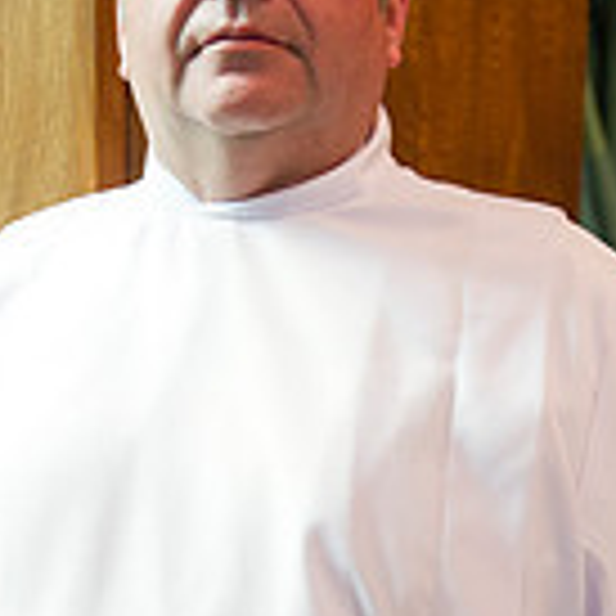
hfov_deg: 14.9
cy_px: 540
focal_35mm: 117
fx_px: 2356
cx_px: 272
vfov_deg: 14.8
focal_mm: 42
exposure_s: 1/100
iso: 2000
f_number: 2.8
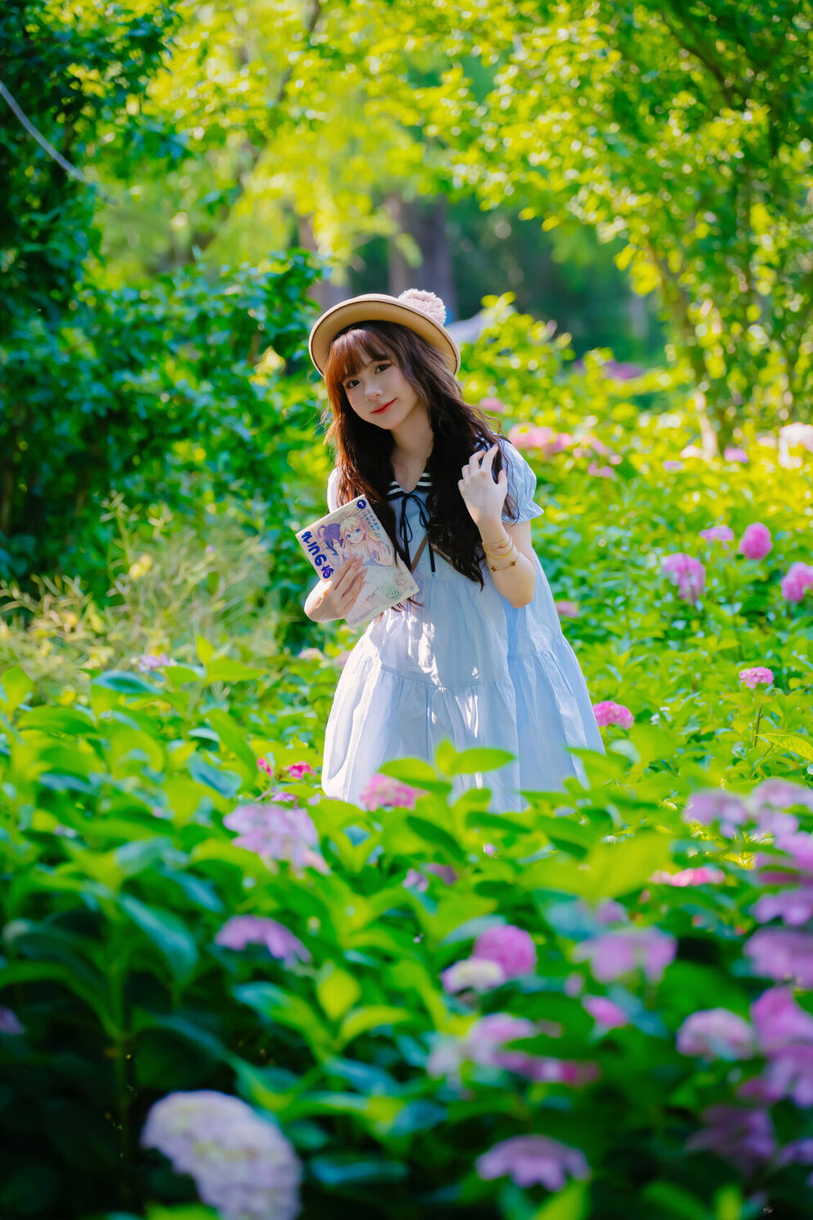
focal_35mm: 109
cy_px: 610
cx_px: 397
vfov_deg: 18.8
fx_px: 3692
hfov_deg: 12.6
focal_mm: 103
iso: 100
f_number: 2.8
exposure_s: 1/250
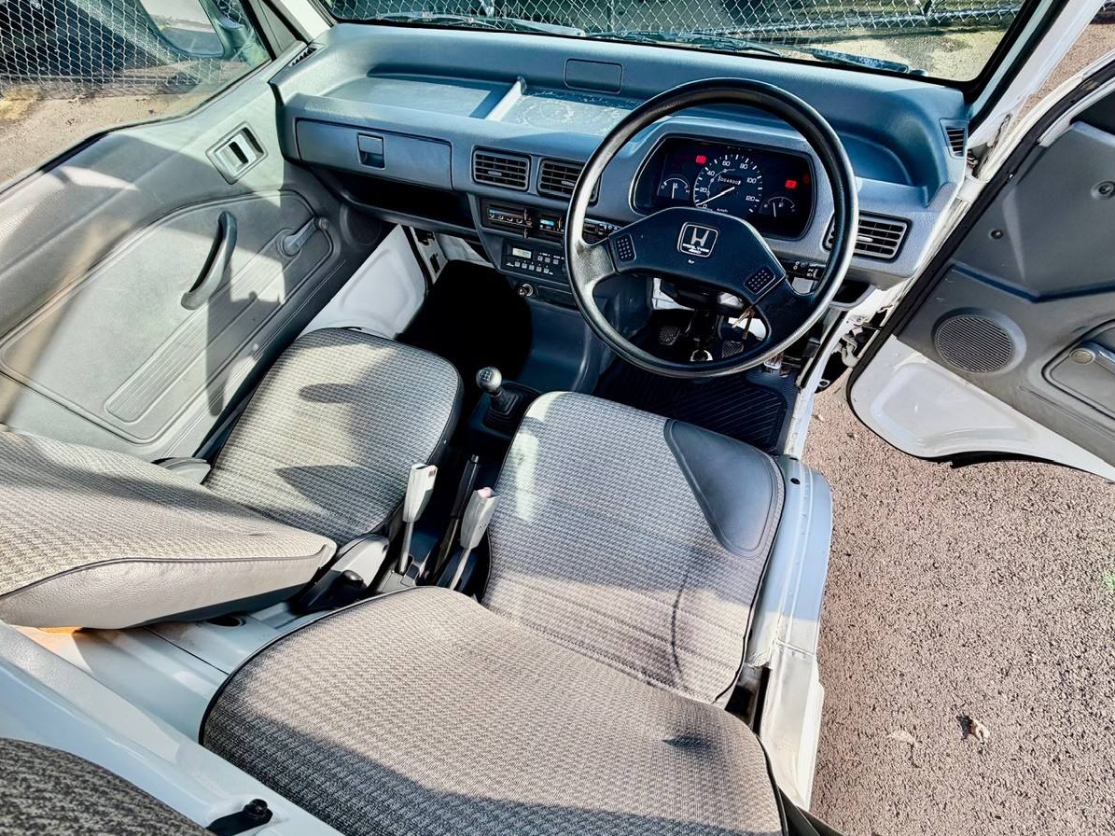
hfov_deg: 98.1
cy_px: 431
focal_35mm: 15
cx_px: 576
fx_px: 483
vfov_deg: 81.7
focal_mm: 2.22
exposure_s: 1/294
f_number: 2.2
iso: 50
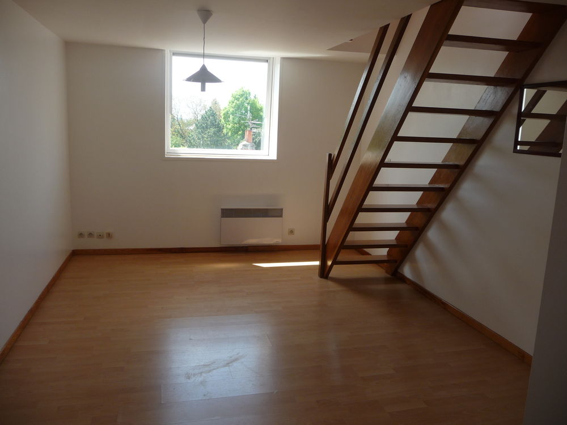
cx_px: 284
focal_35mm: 28
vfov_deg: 49.7
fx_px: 459
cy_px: 212
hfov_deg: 63.4
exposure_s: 1/160
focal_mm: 4.7
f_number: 3.3
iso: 100
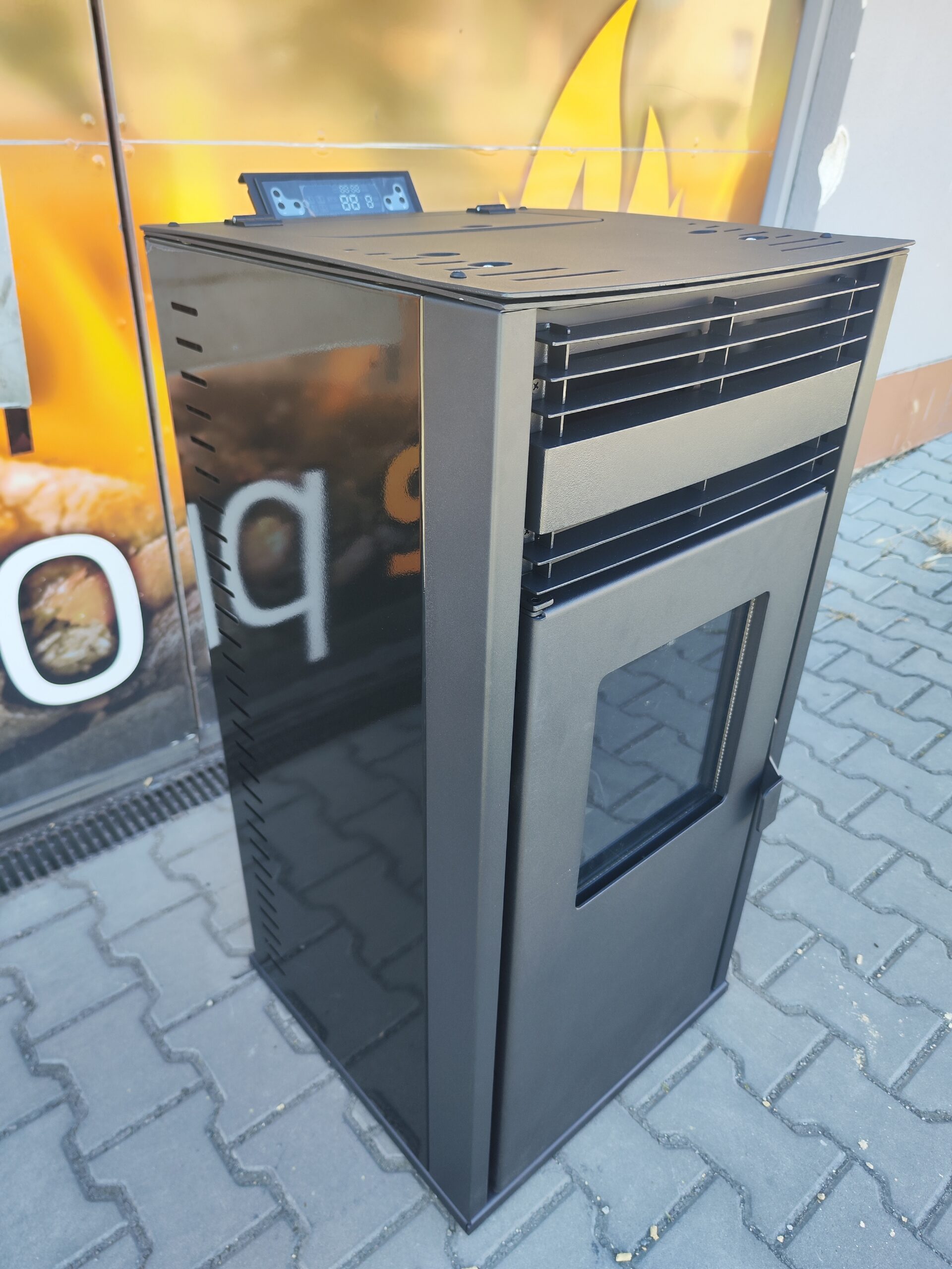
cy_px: 634
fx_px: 843
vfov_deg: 73.9
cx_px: 476
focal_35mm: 23
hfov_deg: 58.9
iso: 84
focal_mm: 7.01
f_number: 1.69
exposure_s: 1/100
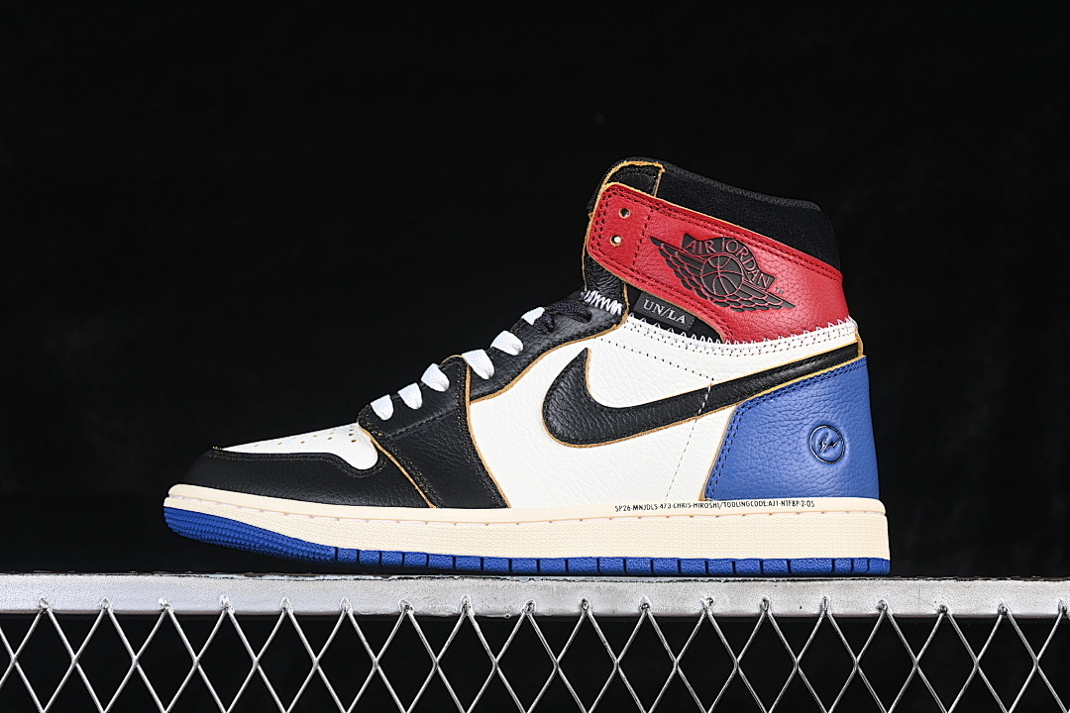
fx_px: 2229
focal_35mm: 75
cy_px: 356
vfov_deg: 18.2
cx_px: 535
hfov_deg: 27.0
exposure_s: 1/60
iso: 160
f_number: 6.3
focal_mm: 50
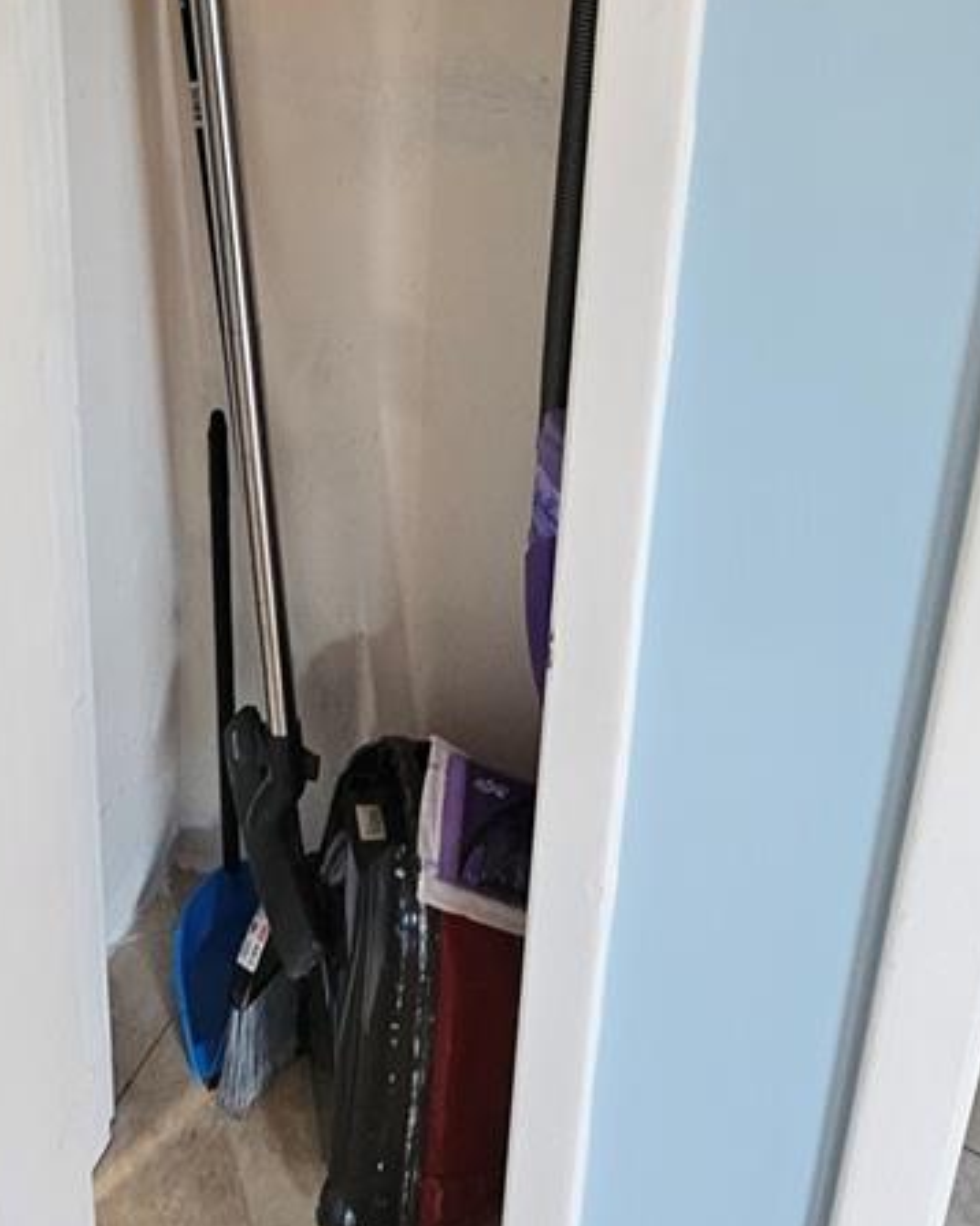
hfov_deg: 42.3
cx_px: 274
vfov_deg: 47.5
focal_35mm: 34
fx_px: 1234
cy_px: 120
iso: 200
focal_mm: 2.2
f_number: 2.2
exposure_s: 1/60
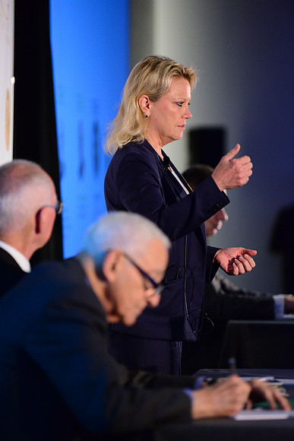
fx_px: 2081
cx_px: 147
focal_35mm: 170
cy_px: 220
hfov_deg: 8.1
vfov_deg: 12.1
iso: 4000
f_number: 2.8
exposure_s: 1/250
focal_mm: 170
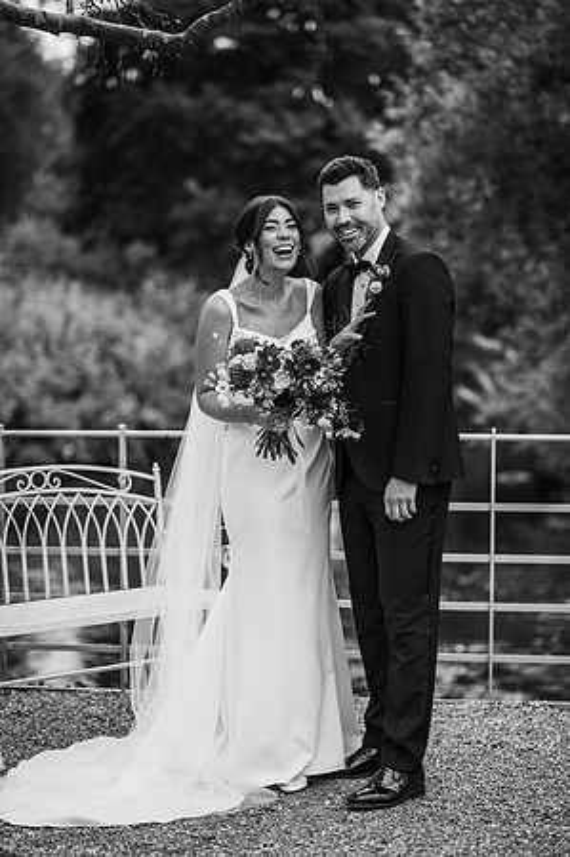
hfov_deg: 16.0
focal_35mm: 85
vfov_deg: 23.9
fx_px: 2023
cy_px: 428
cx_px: 285
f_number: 2.2
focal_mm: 85
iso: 100
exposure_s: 1/640
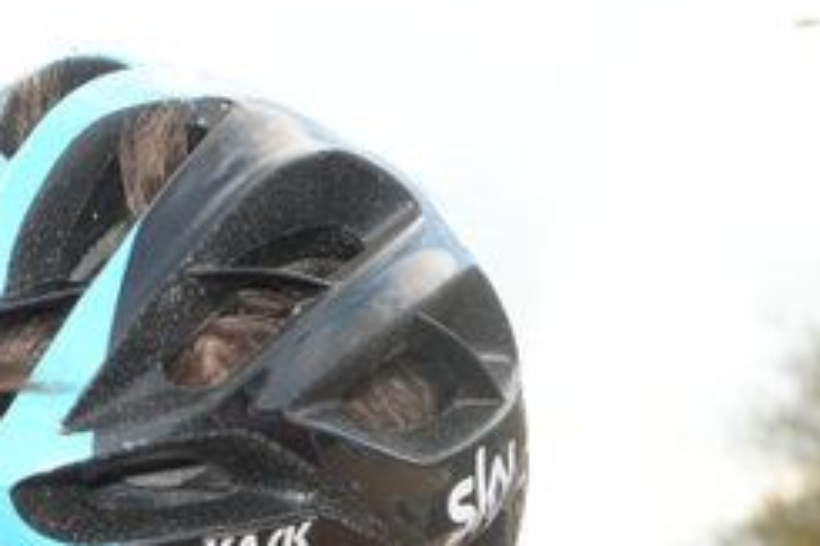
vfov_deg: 8.5
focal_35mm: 157
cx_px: 422
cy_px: 847
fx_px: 3574
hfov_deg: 13.1
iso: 400
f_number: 8
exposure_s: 1/250
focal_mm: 48
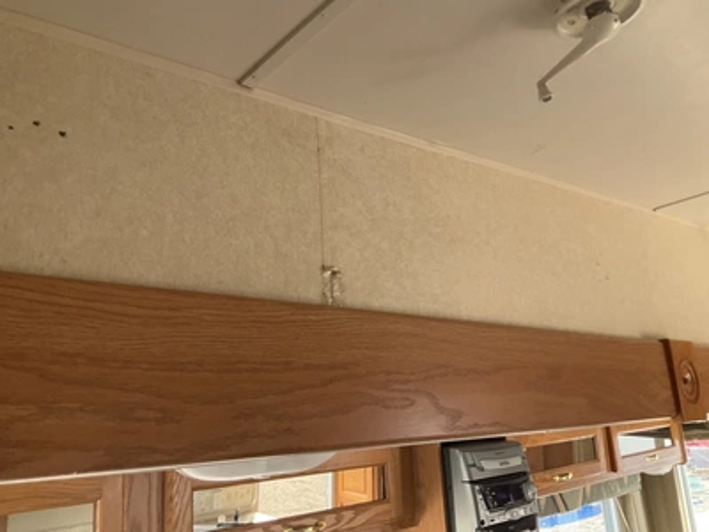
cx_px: 354
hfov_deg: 61.7
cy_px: 266
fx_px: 594
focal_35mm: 29
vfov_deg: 48.2
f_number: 1.8
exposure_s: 1/122
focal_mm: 3
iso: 64
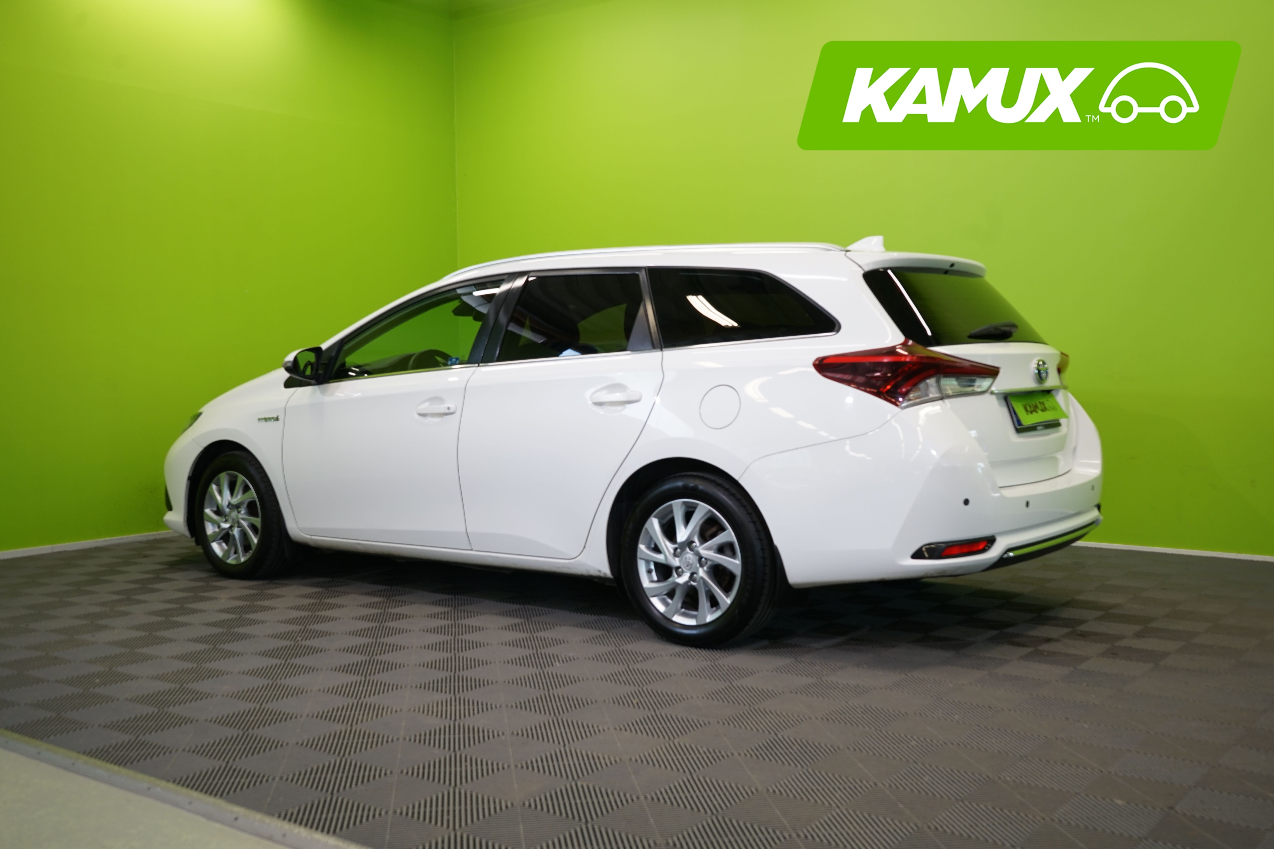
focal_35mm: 35
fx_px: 1239
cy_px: 424
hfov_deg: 54.4
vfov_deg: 37.9
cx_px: 637
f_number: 6.3
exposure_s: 1/40
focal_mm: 35
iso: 400
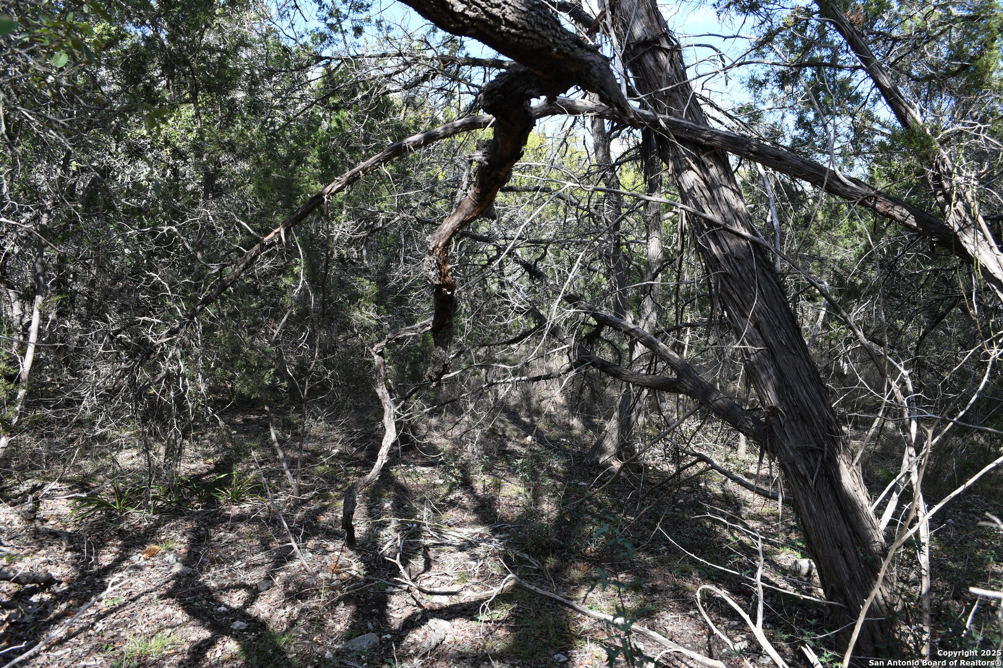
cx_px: 502
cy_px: 334
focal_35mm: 27
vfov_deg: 47.9
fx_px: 752
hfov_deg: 67.4
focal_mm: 18
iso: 200
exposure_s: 1/200
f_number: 7.1
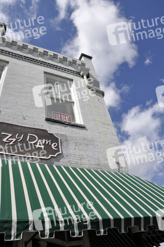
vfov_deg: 67.4
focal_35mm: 27
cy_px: 124
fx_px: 185
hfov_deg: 47.9
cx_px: 82
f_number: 11
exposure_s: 1/2500
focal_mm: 18
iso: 1000
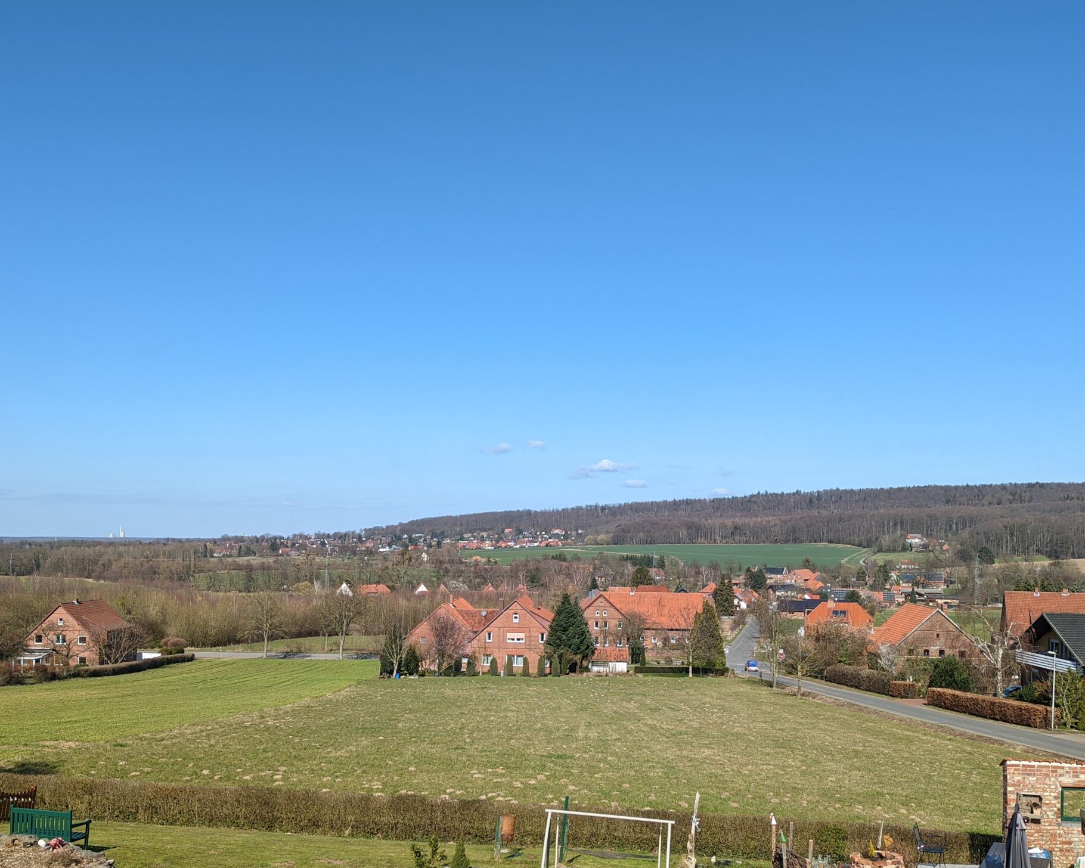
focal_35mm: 33
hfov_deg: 54.1
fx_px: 1060
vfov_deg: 44.2
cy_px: 543
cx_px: 486
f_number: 1.85
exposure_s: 1/1529
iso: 46
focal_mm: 6.81
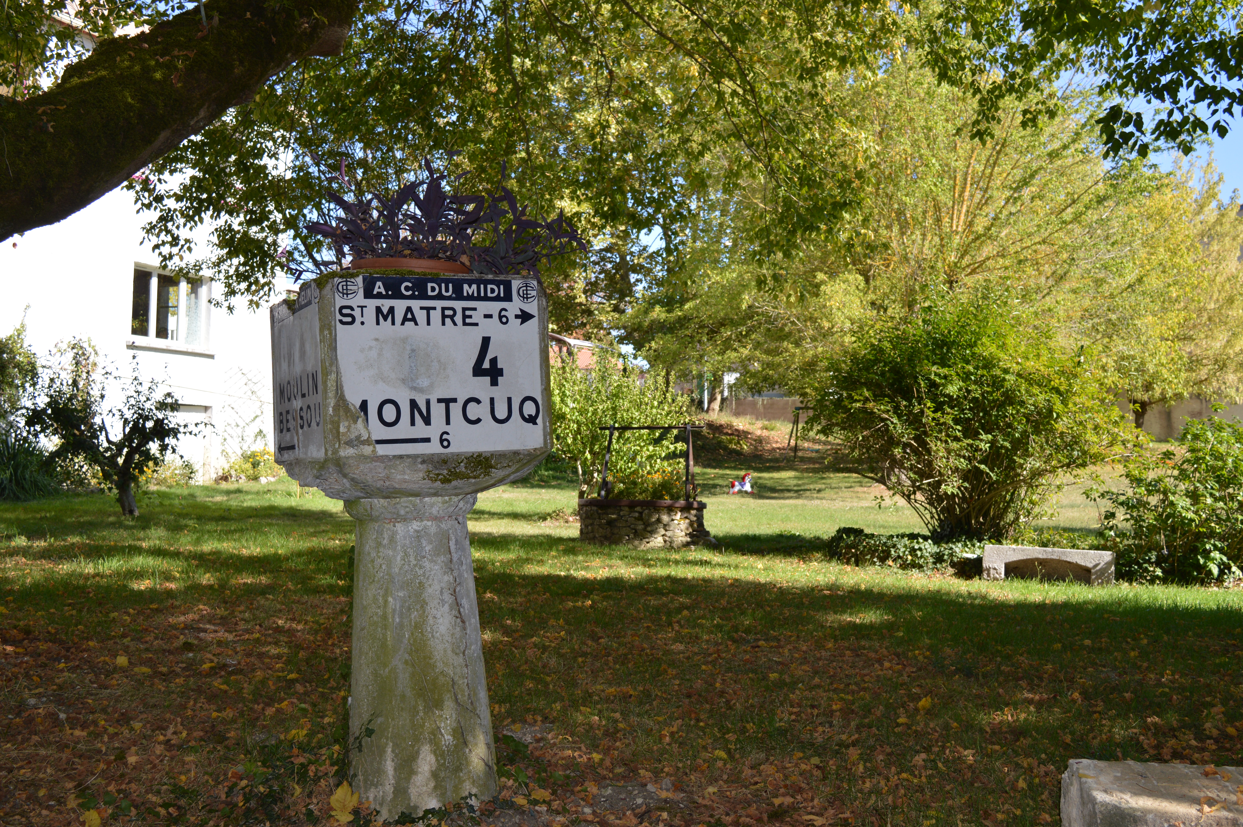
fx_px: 1242
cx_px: 622
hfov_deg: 53.2
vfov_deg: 36.8
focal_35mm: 36
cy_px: 414
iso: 100
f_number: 6.3
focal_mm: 24
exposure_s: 1/200
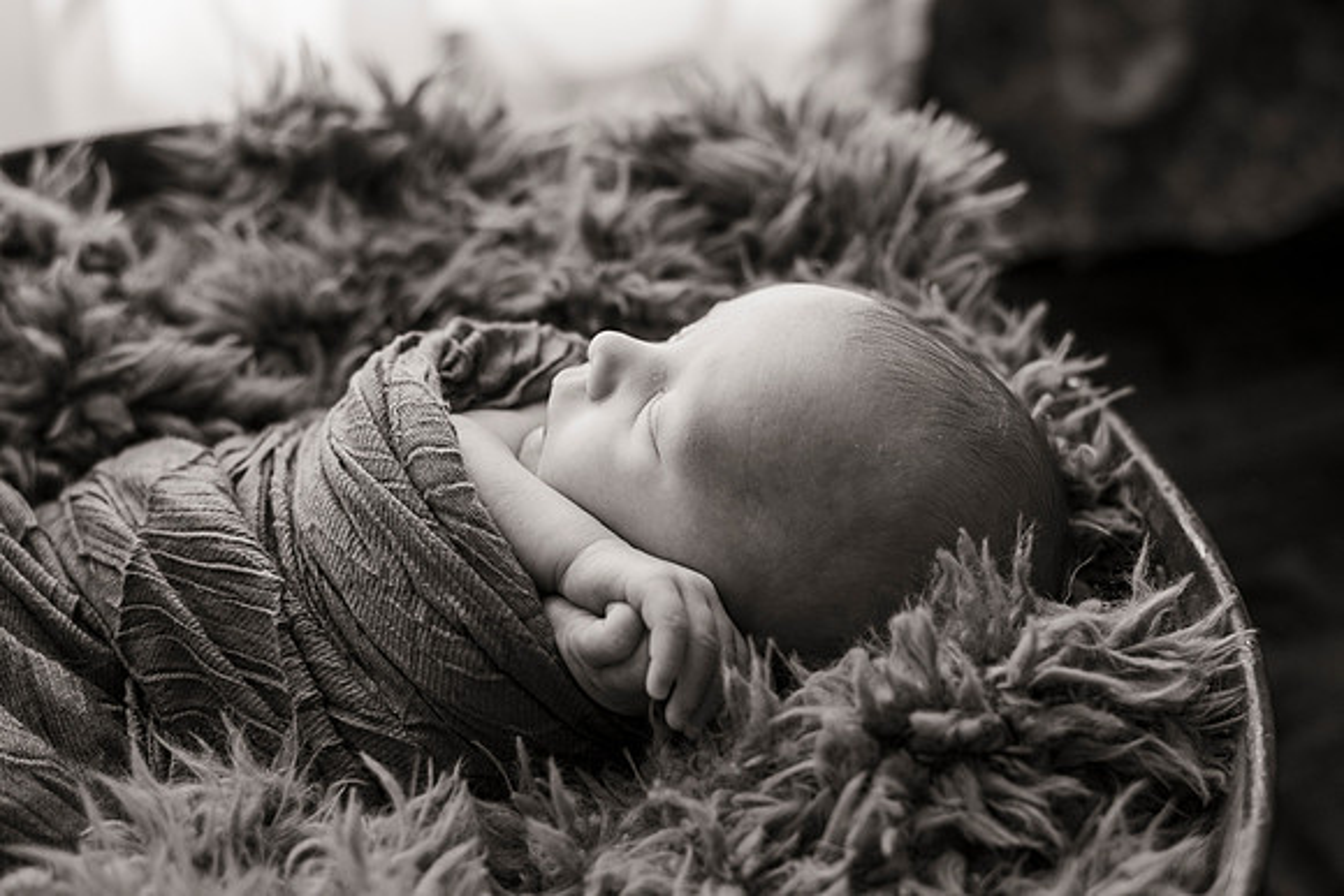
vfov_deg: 27.0
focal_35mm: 50
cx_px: 672
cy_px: 448
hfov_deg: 39.6
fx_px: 1867
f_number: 3.2
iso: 1000
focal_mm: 50
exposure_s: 1/250
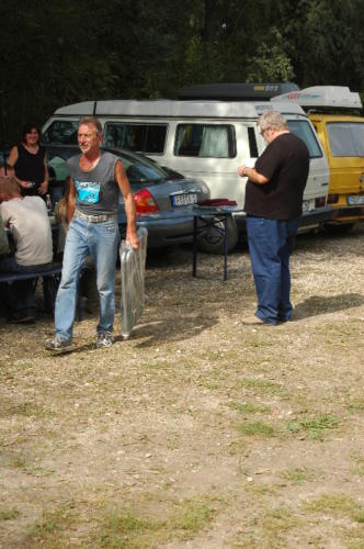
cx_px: 182
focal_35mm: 69
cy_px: 274
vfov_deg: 29.3
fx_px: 1049
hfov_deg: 19.7
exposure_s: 1/200
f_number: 10
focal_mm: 46
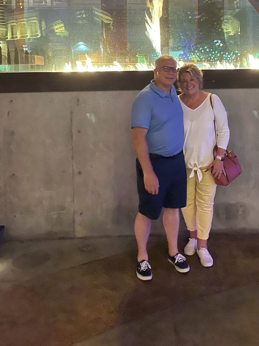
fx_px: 389
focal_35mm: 39
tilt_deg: -3.0
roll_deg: +0.8
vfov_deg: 46.3
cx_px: 171
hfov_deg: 36.5
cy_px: 91
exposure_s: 1/15
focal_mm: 4.2
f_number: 1.6
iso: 1000
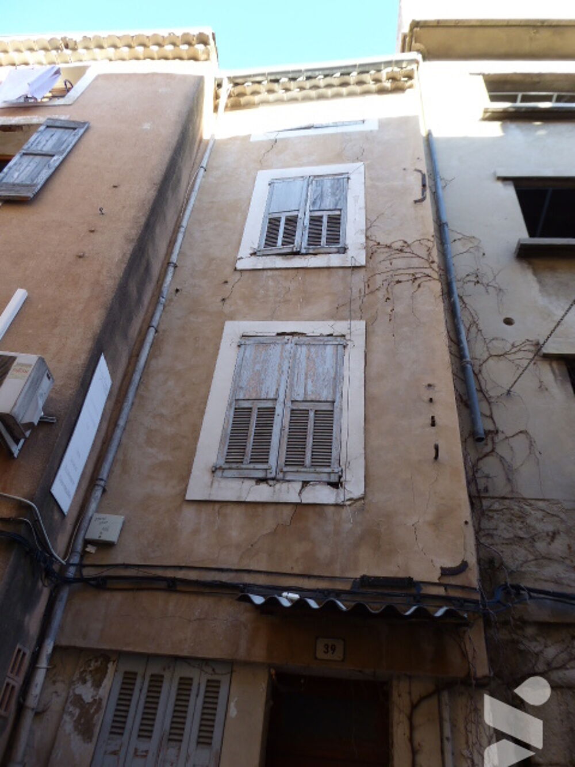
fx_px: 554
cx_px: 288
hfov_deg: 54.9
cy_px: 384
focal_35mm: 25
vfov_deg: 69.4
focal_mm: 4.3
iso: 100
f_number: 3.3
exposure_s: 1/60
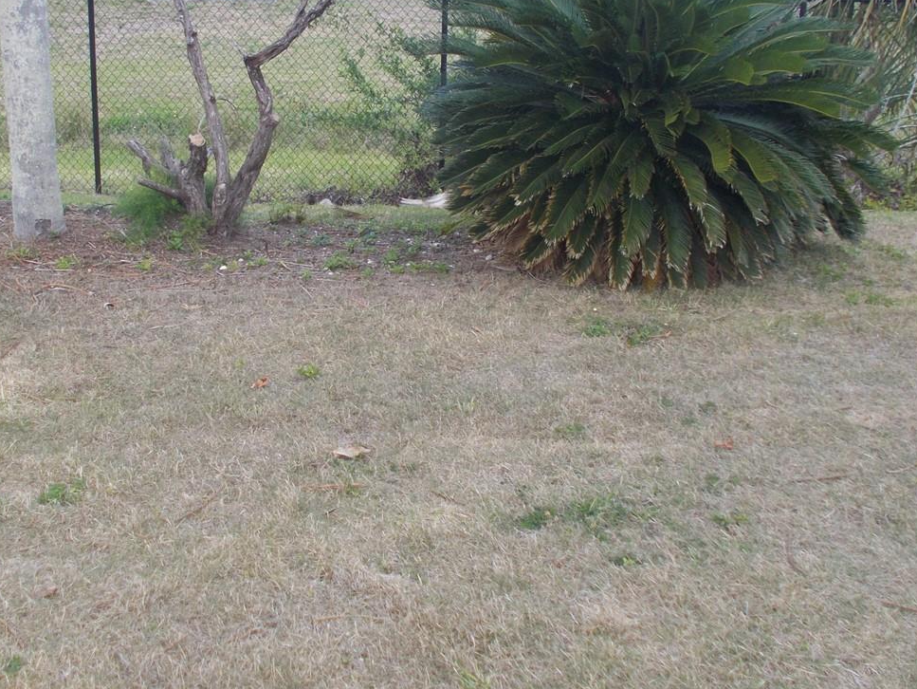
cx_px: 354
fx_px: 1140
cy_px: 227
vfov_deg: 33.3
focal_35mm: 43
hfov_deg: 43.5
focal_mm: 4.6
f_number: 3.2
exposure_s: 1/250
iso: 80
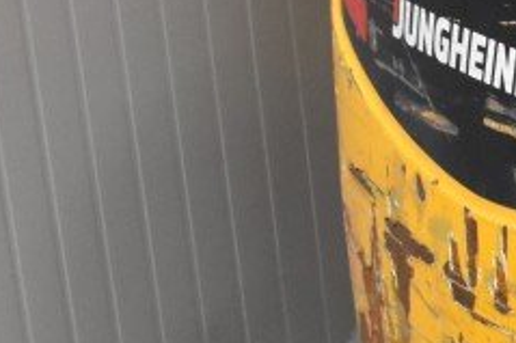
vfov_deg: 7.8
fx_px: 2485
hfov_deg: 10.8
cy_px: 401
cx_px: 1023
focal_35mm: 174
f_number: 5
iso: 1600
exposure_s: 1/25
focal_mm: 23
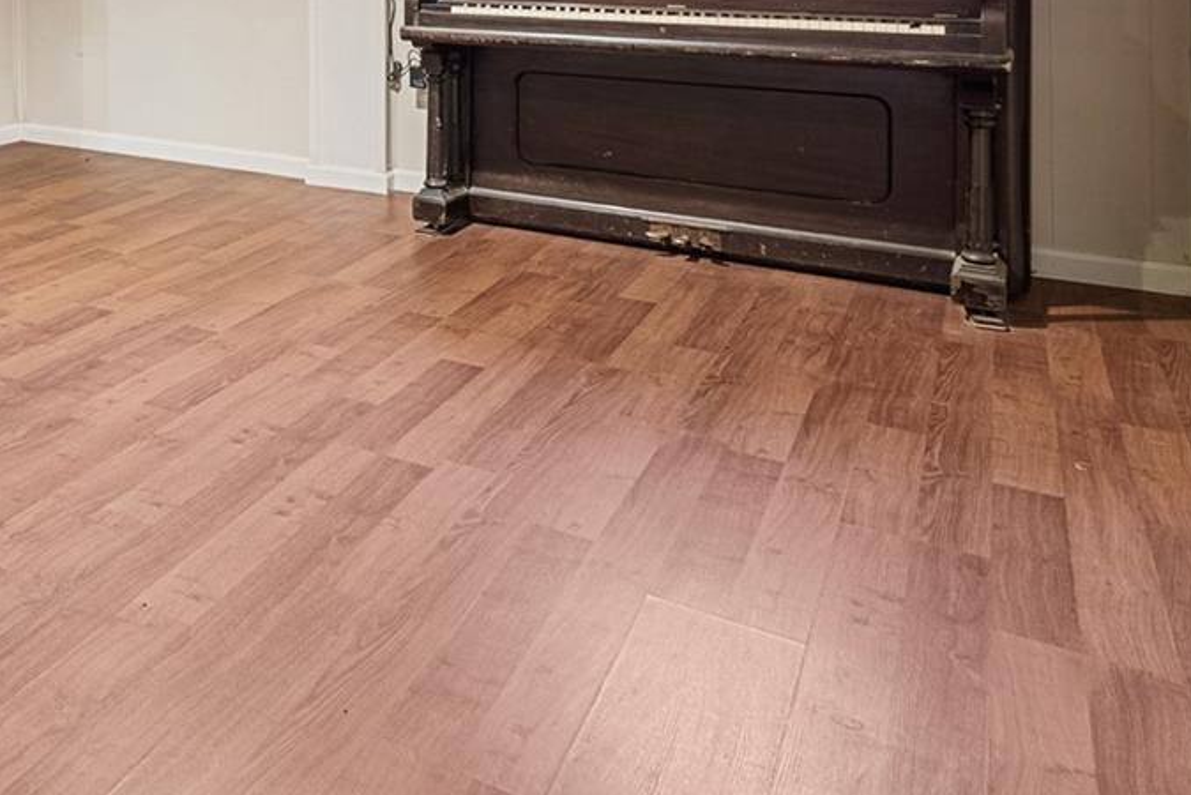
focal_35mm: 38
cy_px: -57
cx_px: -143
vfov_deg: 31.5
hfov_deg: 40.2
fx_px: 1258
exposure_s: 10
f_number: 8
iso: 200
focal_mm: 16
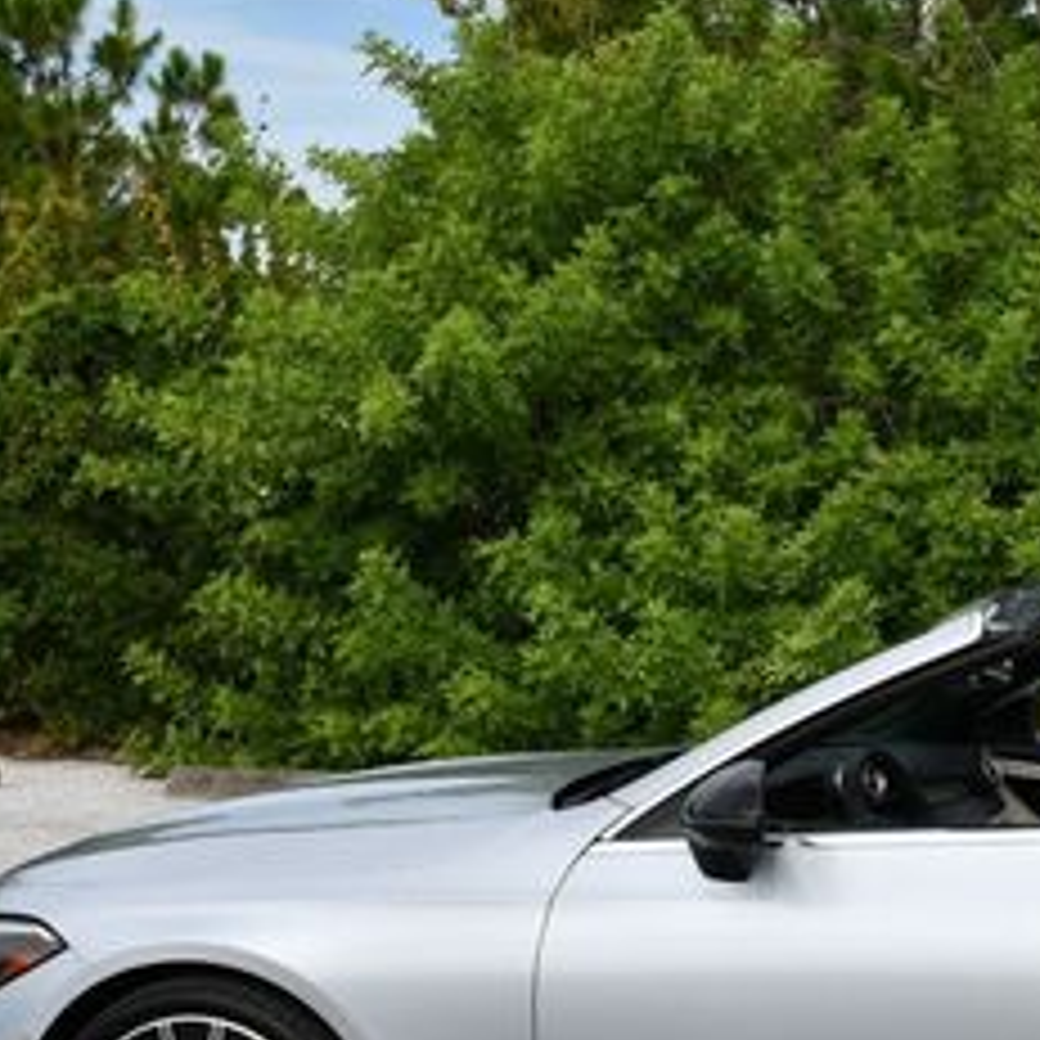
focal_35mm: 113
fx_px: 3841
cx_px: 1180
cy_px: 783
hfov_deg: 15.0
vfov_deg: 15.3
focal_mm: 24
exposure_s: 1/250
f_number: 8
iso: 100
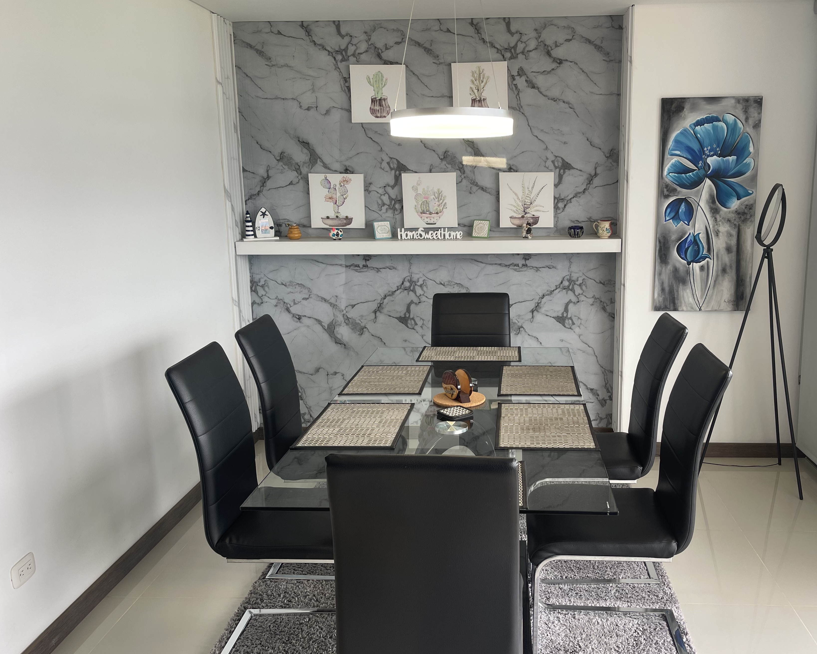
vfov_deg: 48.5
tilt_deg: -11.9
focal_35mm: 30
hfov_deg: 58.5
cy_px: 337
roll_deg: +0.9
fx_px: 725
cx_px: 471
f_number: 1.6
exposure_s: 1/129
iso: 32
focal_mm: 5.1
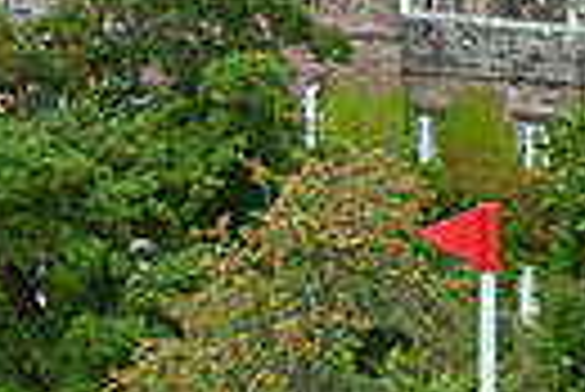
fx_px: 5076
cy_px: 381
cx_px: -626
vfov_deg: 4.4
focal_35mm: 312
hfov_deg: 6.4
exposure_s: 1/1250
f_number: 6.3
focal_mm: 70
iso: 1100
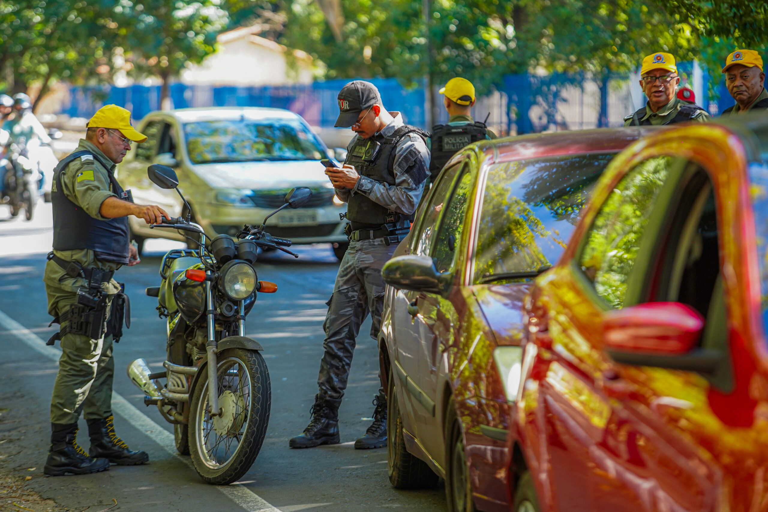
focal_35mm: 170
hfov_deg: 12.1
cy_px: 256
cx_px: 384
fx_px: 3627
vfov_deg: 8.1
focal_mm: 170
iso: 500
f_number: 4
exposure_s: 1/160
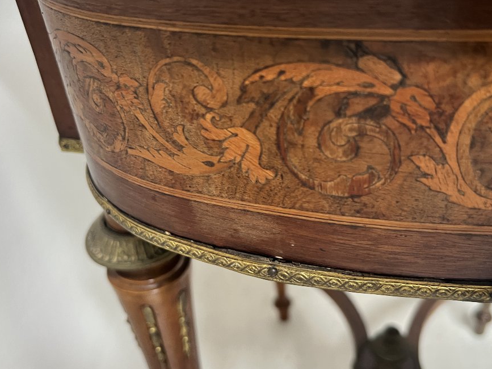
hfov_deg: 51.2
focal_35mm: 36
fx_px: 512
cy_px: 173
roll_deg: +1.7
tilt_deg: -33.9
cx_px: 278
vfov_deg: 39.6
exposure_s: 1/60
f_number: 1.5
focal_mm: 5.7
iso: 250
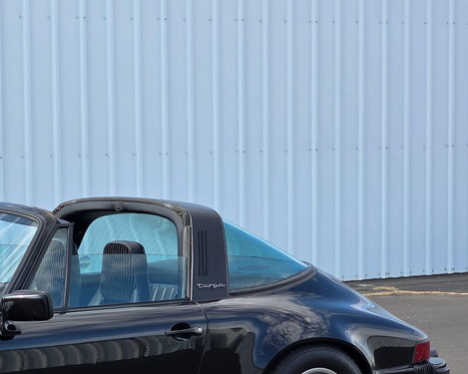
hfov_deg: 12.9
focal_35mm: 147
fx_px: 2036
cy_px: 289
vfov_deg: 10.5
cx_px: -15
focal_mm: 7.9
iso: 50
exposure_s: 1/801
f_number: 2.4
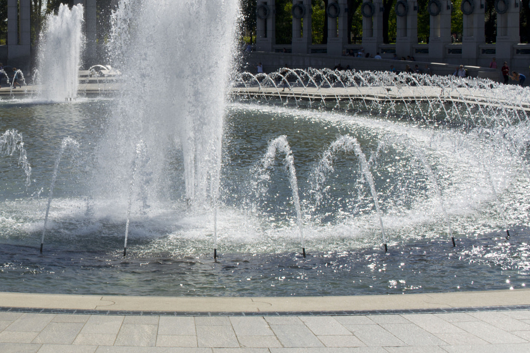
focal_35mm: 91
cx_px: 55
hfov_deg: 21.9
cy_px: 88
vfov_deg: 15.0
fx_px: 1340
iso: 100
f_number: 9
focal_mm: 32
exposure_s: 1/320
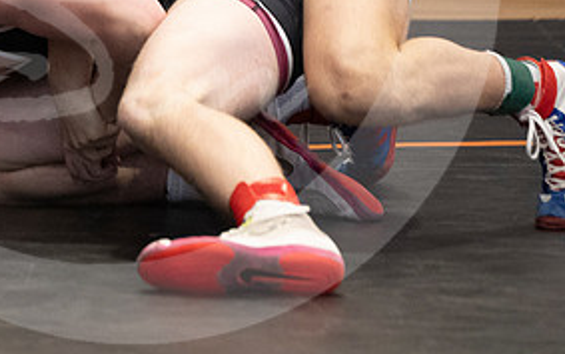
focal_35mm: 621
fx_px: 9564
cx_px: -15
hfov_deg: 3.4
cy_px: -205
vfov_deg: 2.1
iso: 3200
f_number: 2.8
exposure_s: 1/1000
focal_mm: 190
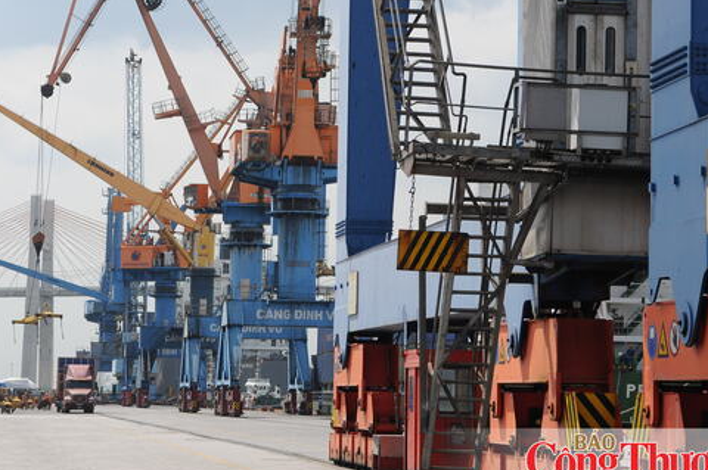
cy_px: 171
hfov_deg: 16.6
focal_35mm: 124
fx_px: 2431
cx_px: 286
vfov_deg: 11.0
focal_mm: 55
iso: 320
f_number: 5.6
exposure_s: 1/1600
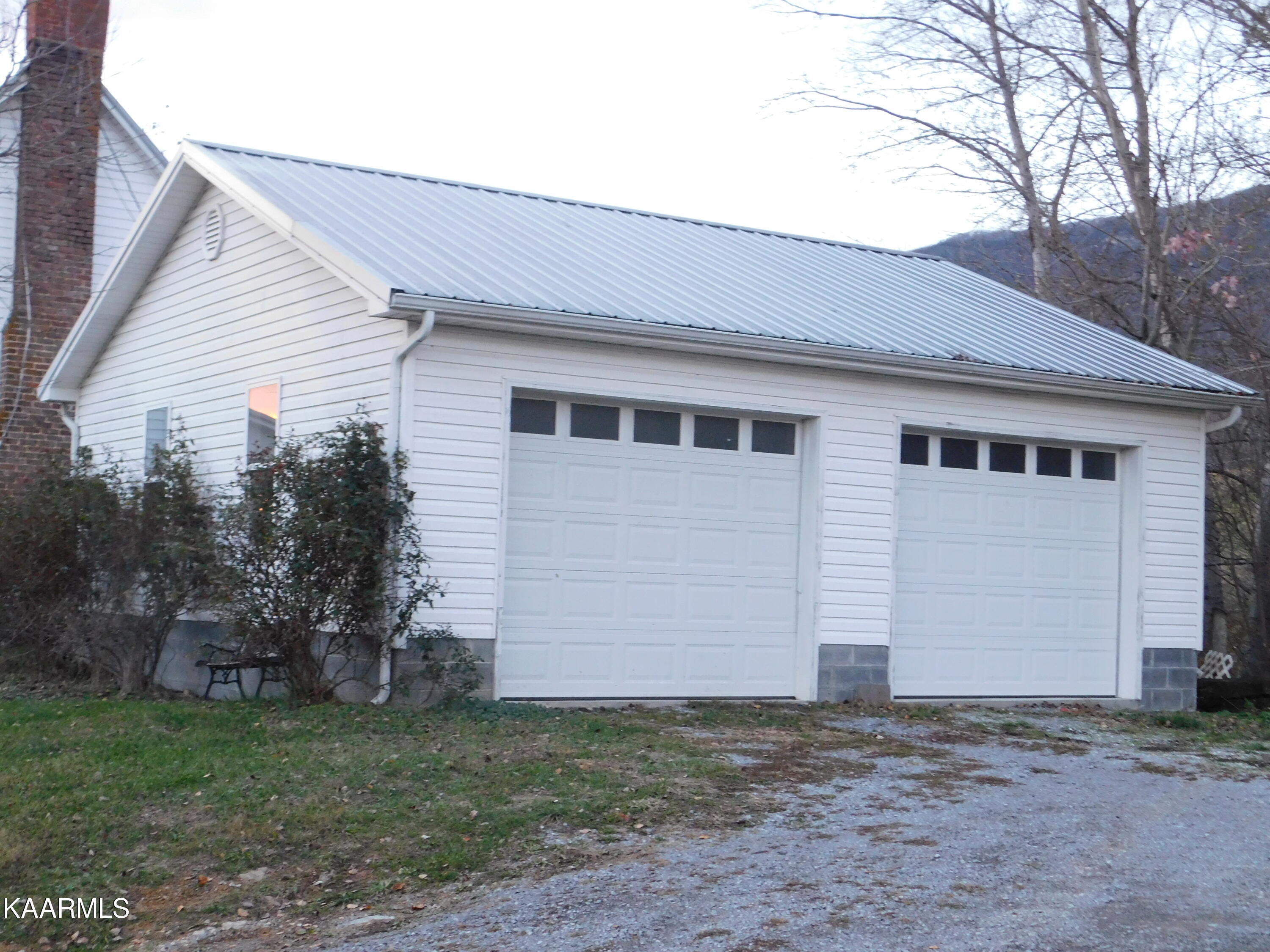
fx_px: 1871
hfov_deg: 37.5
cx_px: 635
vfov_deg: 28.6
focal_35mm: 51
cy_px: 476
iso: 400
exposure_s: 1/20
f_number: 3.8
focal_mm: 9
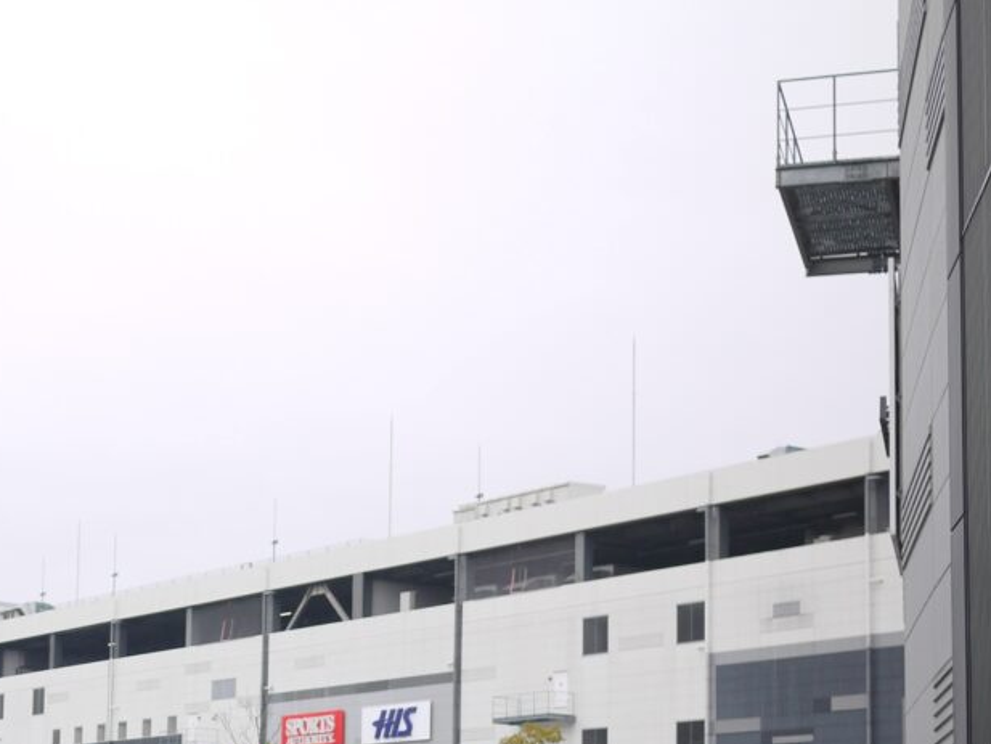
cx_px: 156
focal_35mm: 83
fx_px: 2377
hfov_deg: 23.1
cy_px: 640
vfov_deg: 17.6
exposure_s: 1/1000
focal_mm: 20
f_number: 2
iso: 100
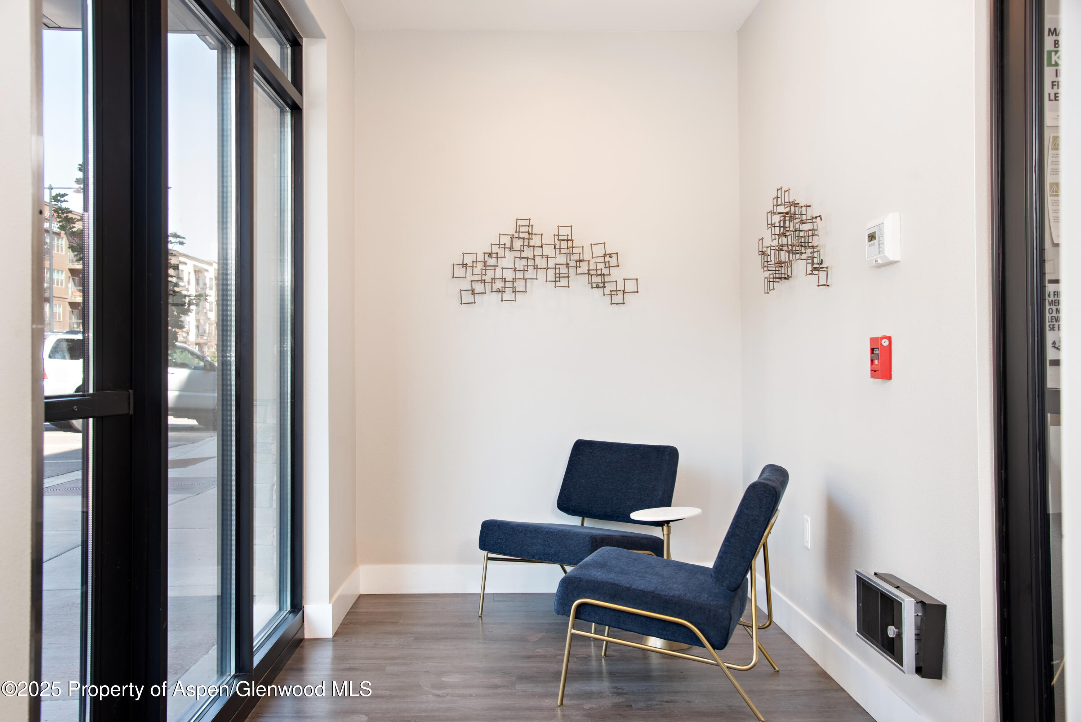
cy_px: 361
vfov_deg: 35.1
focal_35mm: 38
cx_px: 540
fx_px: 1141
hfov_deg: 50.7
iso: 500
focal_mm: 38
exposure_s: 1/50
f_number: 7.1
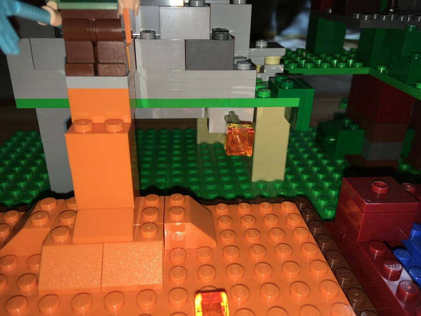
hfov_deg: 61.7
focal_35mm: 29
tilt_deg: -26.4
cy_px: 158
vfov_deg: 48.2
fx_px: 353
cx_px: 210
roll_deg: -1.3
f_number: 2.2
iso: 25
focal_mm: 4.15
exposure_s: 1/237
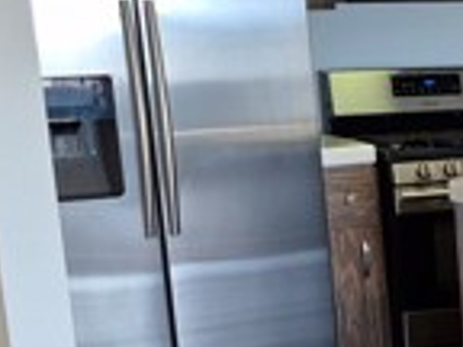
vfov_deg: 14.4
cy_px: 273
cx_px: 794
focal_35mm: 102
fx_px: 1364
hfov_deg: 16.6
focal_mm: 5.4
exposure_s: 1/120
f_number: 1.8
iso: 320
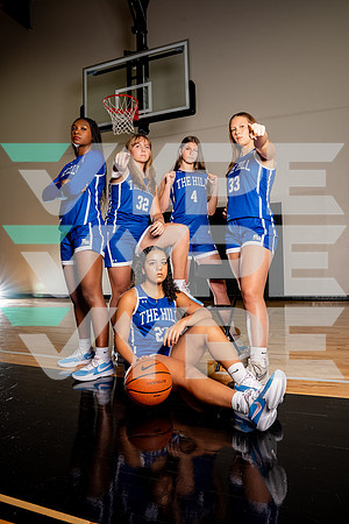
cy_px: 262
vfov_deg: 73.7
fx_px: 349
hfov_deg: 53.1
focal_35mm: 24
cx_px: 174
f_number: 8
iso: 640
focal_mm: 24
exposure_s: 1/200
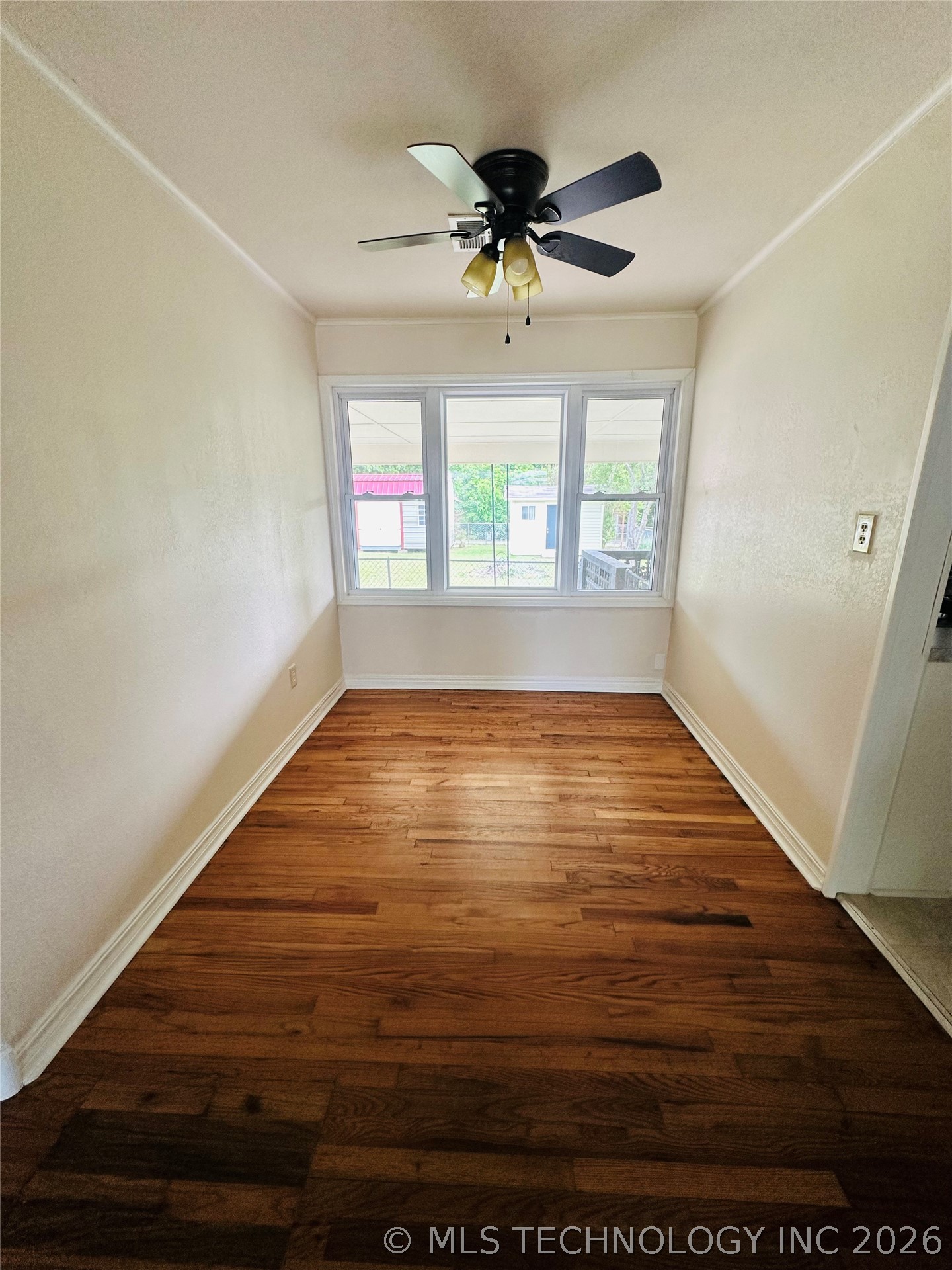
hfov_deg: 85.7
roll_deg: +0.3
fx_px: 513
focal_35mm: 14
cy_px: 635
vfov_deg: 102.1
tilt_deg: -14.3
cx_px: 476
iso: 160
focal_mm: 2.22
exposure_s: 1/99
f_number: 2.2
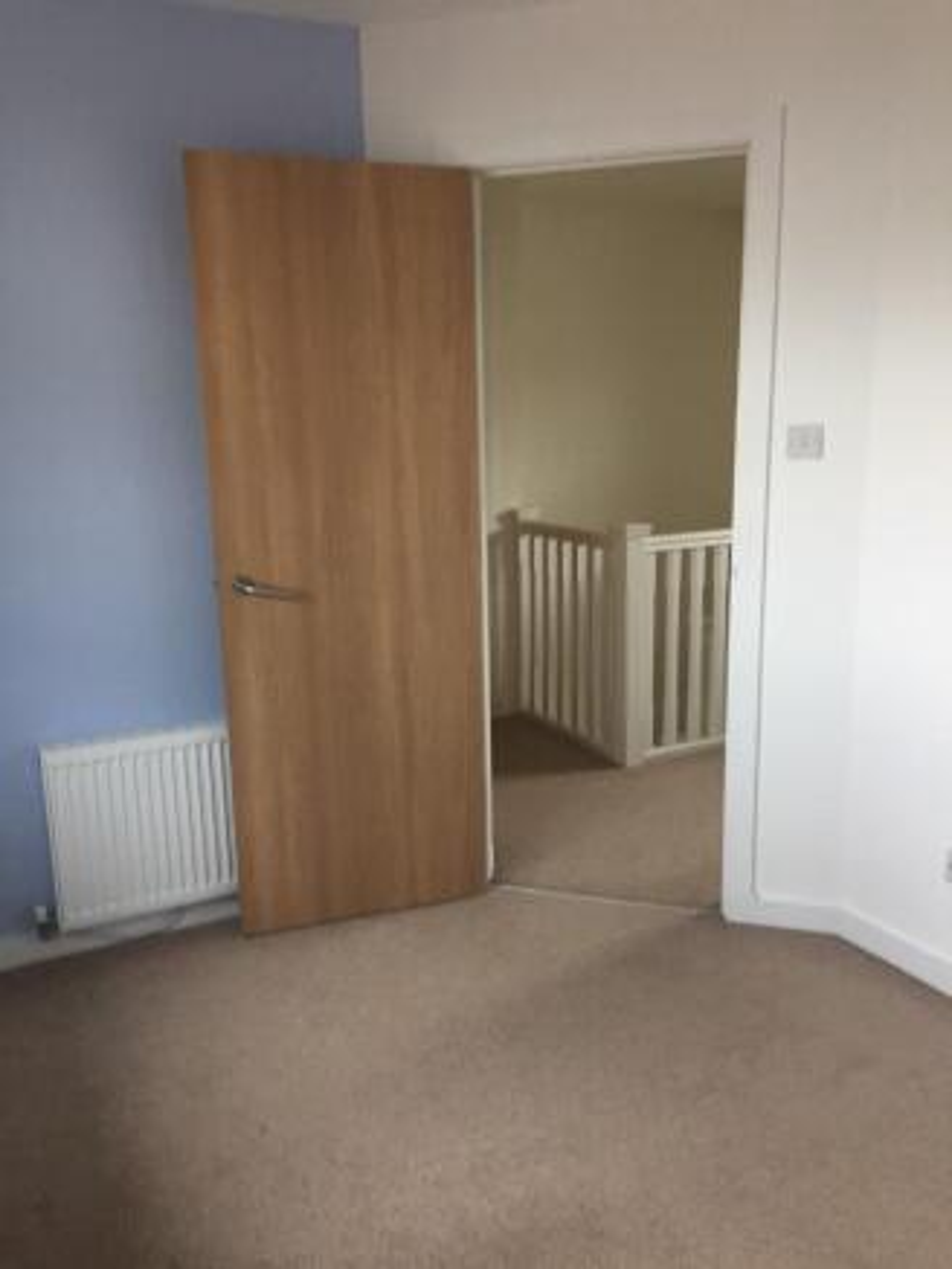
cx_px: 476
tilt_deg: -8.9
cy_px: 634
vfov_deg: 61.6
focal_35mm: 29
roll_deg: +1.6
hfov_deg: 48.2
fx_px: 1063
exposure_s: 1/33
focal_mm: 4.15
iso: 125
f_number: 2.2
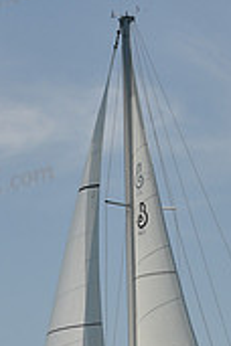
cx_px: 159
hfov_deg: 5.8
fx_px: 2291
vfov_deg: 8.6
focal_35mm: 238
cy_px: 279
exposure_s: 1/800
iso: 250
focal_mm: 70
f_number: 6.3
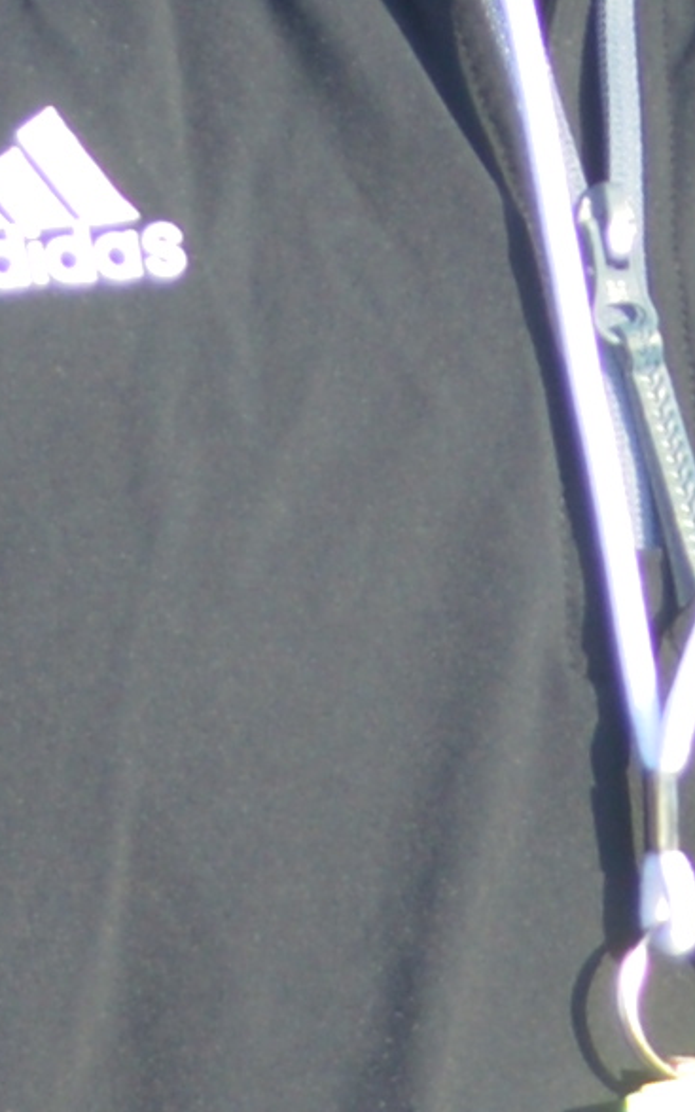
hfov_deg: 3.4
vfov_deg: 5.6
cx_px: 1943
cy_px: -328
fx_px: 11392
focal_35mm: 376
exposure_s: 1/125
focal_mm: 24
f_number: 4
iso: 100
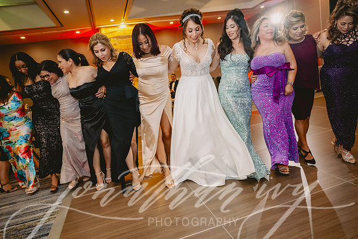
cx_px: 179
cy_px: 120
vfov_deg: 53.2
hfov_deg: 73.7
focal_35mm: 24
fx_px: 239
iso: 2500
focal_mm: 24
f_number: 2.8
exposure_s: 1/125
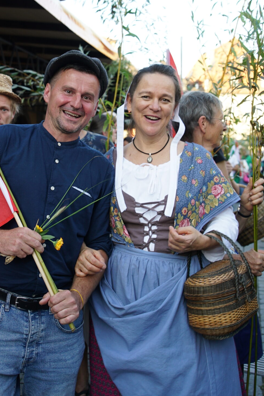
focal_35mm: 51
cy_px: 177
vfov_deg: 38.8
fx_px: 560
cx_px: 77
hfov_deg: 26.3
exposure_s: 1/125
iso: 200
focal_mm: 29
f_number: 4
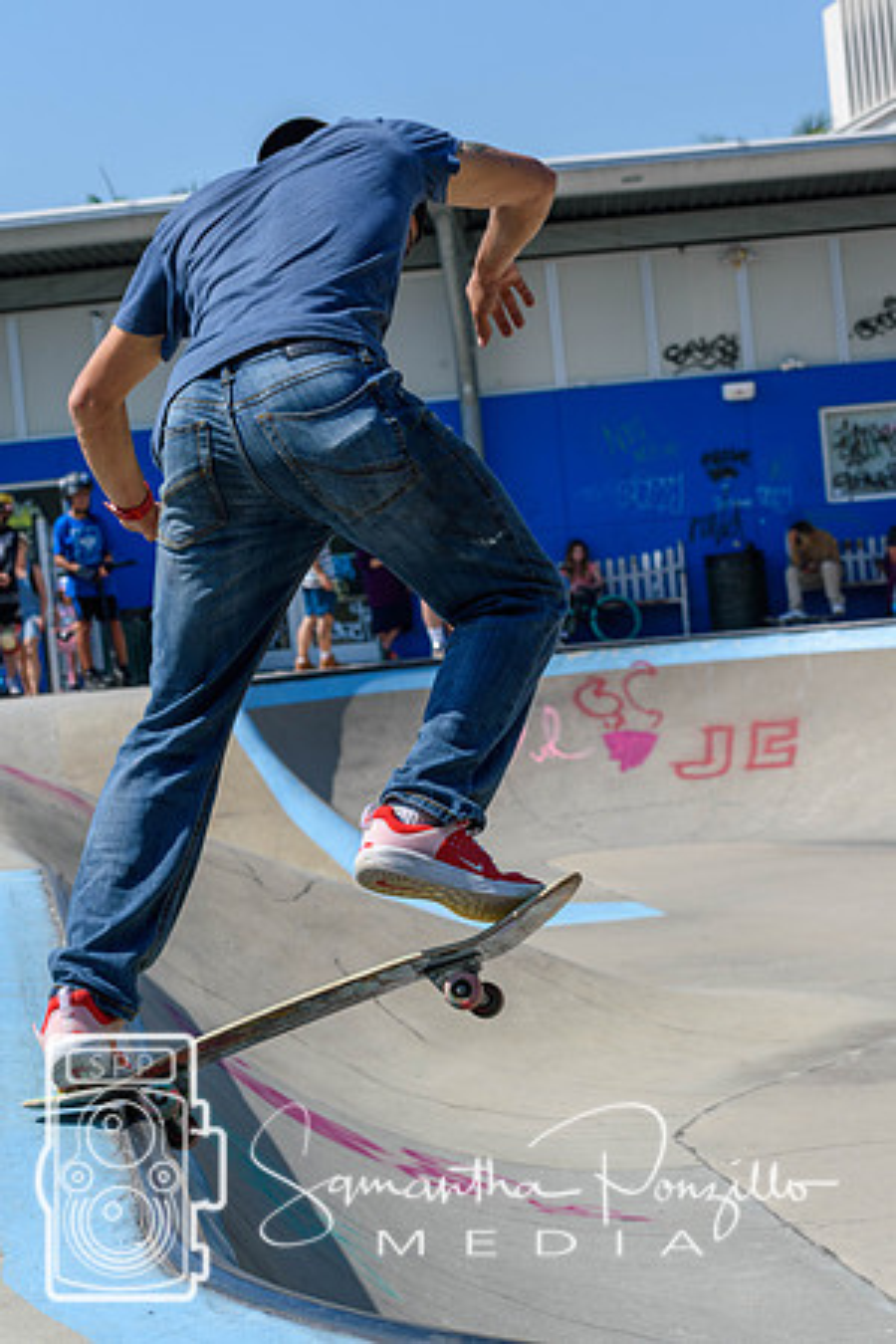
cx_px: 448
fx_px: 3920
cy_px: 672
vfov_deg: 19.5
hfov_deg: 13.0
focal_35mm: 105
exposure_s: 1/800
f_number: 7.1
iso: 200
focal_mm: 70
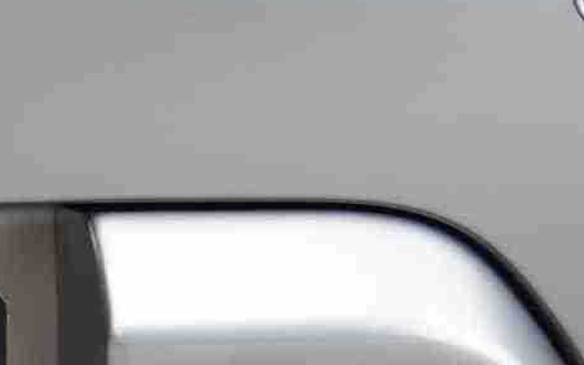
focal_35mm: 160
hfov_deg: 12.3
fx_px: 2547
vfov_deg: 8.1
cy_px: 521
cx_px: -346
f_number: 4
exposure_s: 1/60
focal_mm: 30
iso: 125
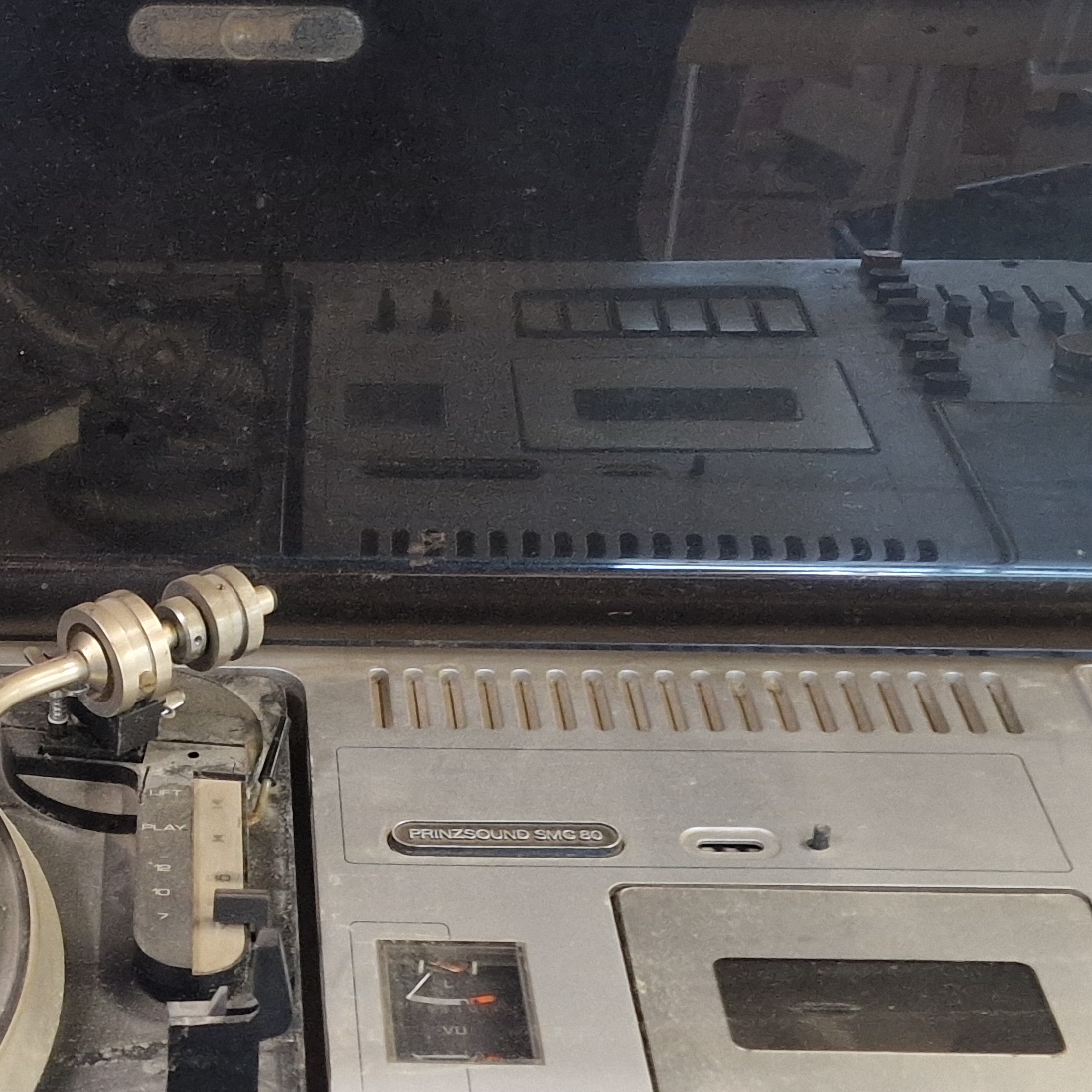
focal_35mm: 74
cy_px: 674
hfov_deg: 23.0
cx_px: 181
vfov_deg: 23.3
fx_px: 2641
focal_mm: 6.4
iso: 100
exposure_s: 1/100
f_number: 1.8
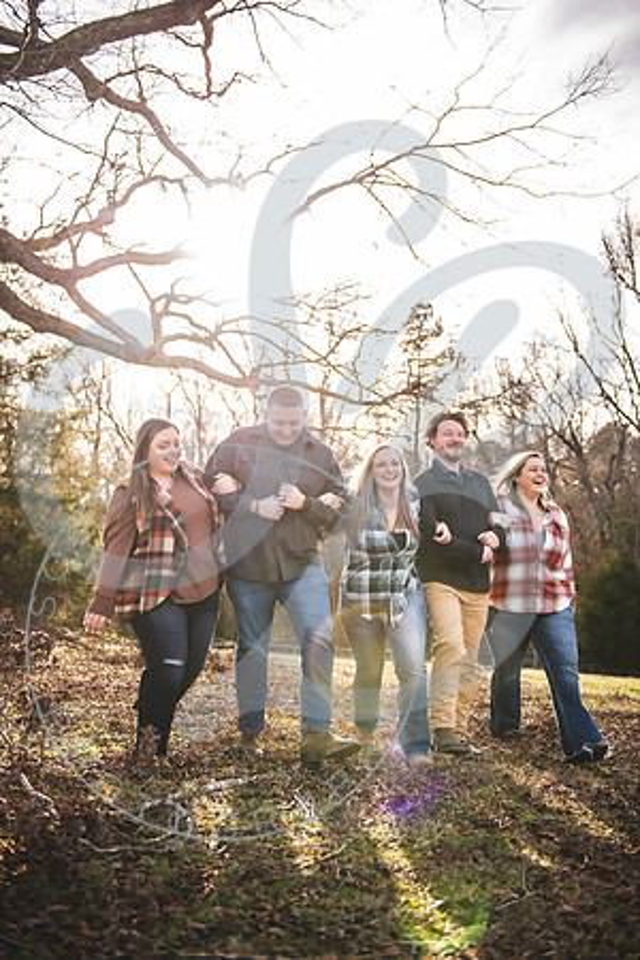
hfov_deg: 35.1
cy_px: 480
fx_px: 1013
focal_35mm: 38
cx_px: 320
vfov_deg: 50.7
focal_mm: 38
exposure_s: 1/500
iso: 100
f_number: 2.8
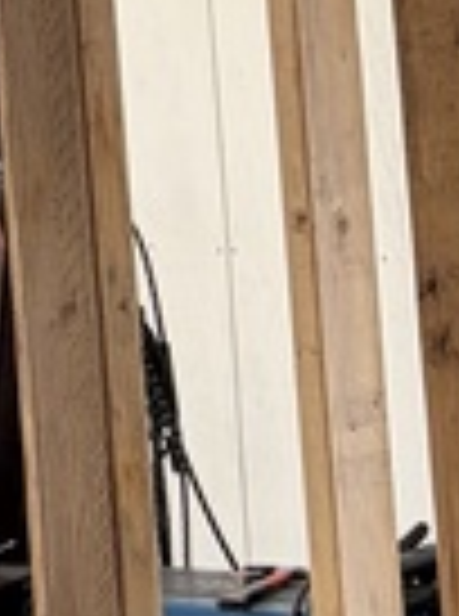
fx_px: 3464
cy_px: -382
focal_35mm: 195
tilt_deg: +6.9
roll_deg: +1.8
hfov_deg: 7.0
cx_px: -770
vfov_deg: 9.8
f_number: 1.6
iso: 50
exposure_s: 1/179
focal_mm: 5.96
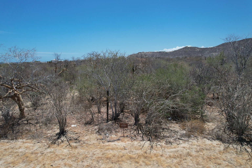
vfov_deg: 57.2
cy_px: 84
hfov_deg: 78.6
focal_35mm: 22
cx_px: 126
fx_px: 154
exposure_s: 1/2500
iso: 100
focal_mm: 8.38
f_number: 2.8
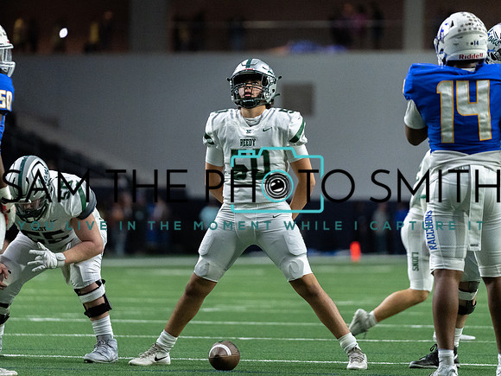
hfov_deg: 7.5
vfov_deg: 5.6
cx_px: 232
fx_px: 3837
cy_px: 149
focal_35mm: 265
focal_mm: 200
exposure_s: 1/1250
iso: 5000
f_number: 2.8
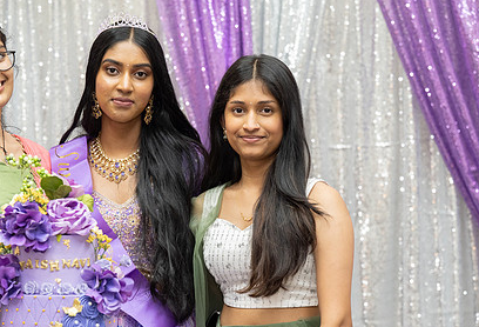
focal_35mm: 147
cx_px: 151
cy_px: 235
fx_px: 1969
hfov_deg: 13.8
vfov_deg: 9.5
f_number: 3.5
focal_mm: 98
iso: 800
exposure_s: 1/160
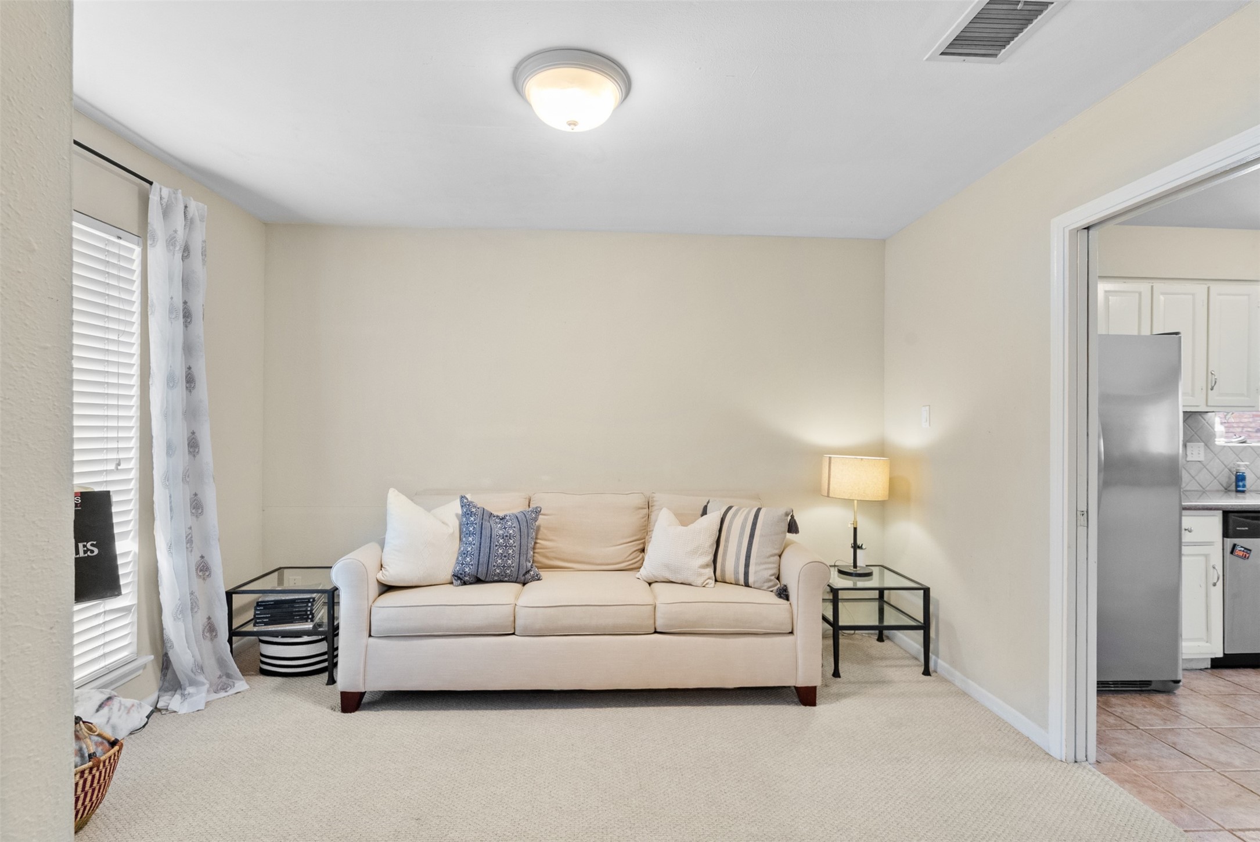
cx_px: 630
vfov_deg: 73.8
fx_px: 560
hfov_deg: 96.7
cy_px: 421
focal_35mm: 16
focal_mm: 16
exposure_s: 1/10
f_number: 9
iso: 2000
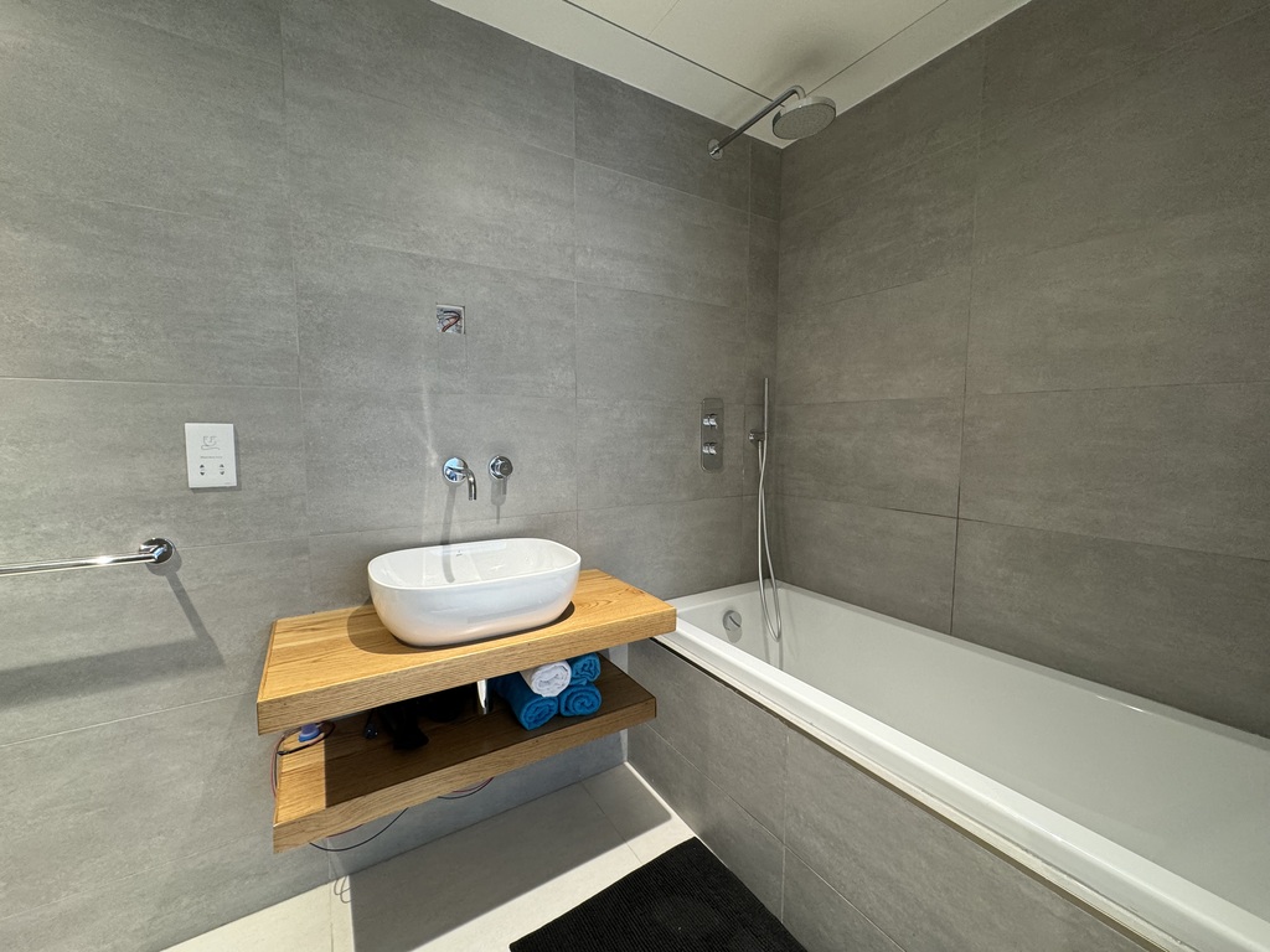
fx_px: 514
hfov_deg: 102.1
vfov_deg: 85.7
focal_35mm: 14
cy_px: 476
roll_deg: -0.6
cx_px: 635
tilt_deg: -5.1
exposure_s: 1/50
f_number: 2.2
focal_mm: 2.22
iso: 160
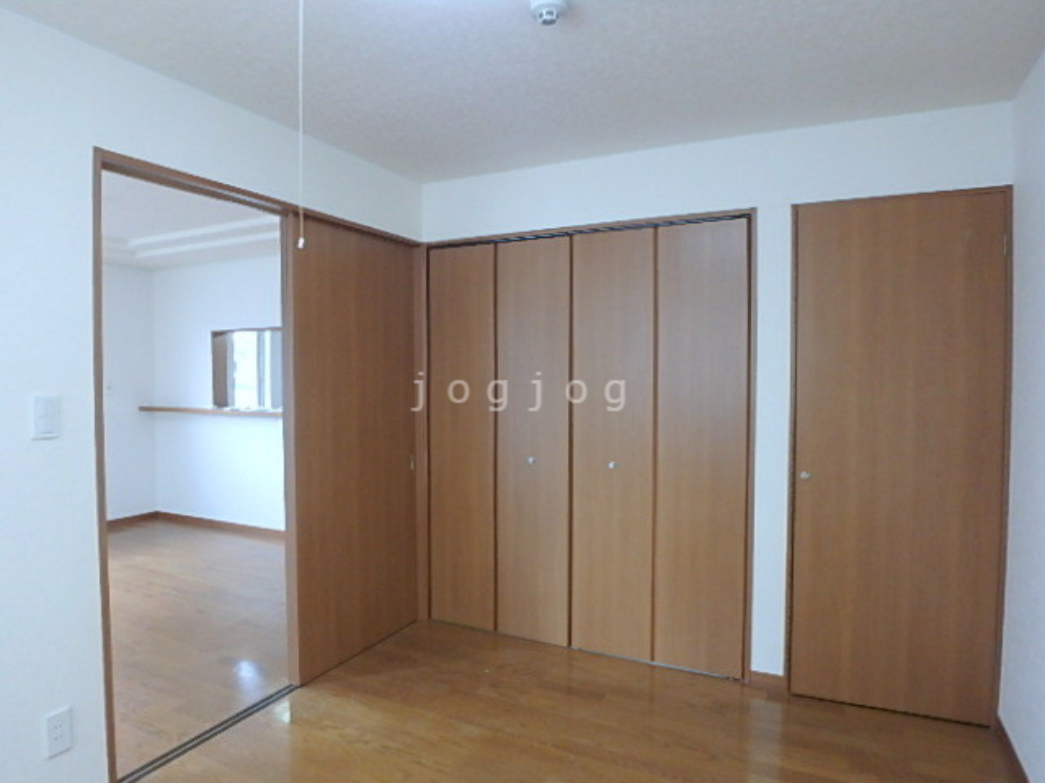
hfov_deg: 79.0
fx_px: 634
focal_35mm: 21
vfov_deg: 63.4
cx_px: 522
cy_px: 392
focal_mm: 3.7
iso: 250
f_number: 3.5
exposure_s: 1/30
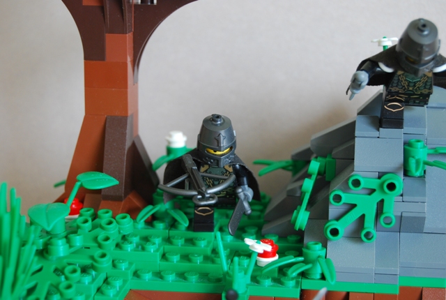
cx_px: 223
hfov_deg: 24.6
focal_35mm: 82
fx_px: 1024
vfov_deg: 16.6
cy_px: 150
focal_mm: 55
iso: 400
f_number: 5.6
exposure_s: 1/6
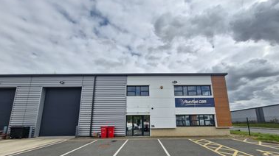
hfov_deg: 103.0
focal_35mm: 15
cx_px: 145
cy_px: 102
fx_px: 111
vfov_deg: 68.7
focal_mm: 1.74
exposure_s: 1/1632
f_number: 2.2
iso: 50
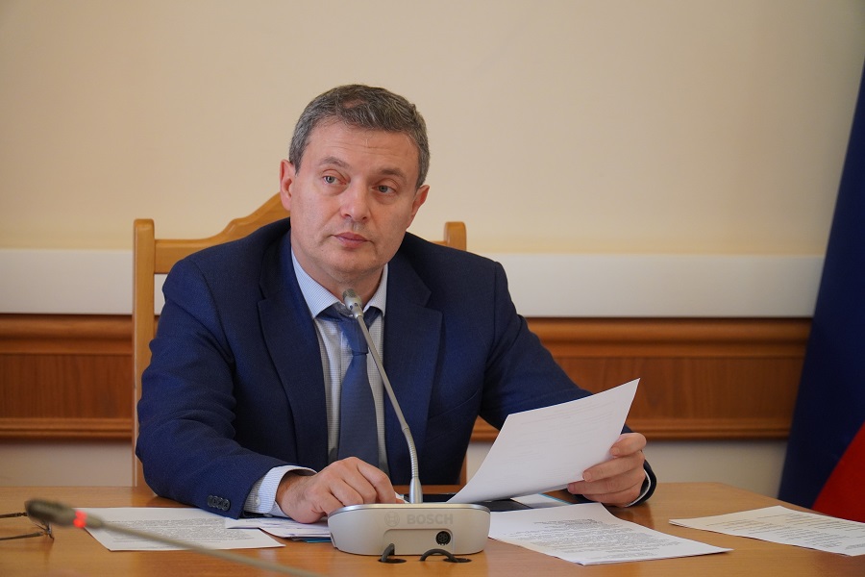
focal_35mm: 136
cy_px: 288
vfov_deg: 10.0
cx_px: 432
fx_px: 3280
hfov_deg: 15.0
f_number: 4
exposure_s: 1/160
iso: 1250
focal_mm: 91
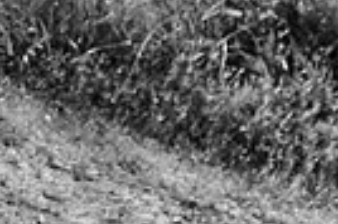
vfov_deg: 12.2
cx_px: -199
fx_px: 975
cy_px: -165
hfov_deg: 17.3
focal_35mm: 104
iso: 200
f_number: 3.5
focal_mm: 24
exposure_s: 1/640
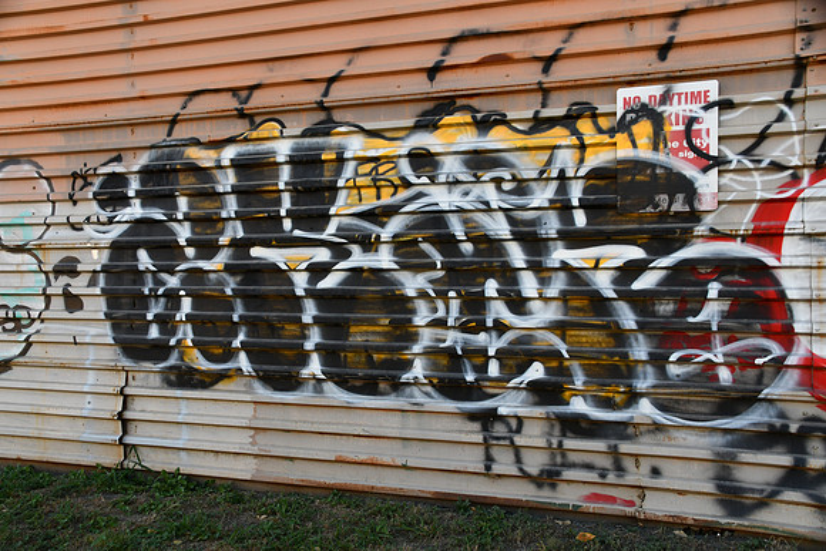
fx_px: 826
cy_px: 276
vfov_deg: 36.9
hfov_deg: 53.1
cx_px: 413
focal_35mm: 36
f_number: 5.6
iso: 280
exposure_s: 1/250
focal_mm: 24
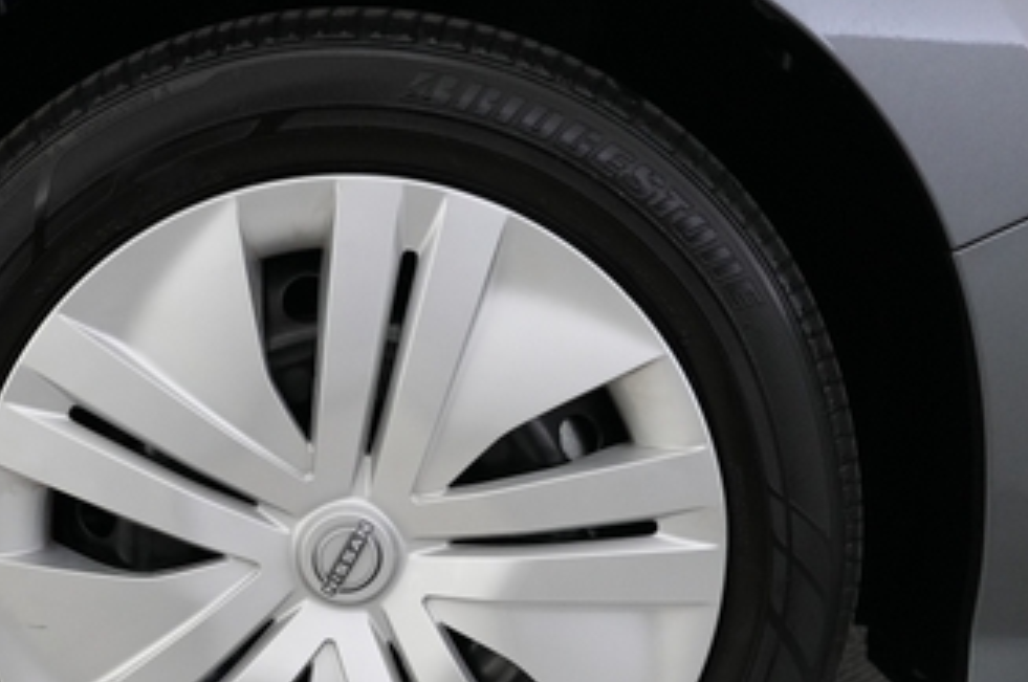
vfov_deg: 26.9
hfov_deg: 40.0
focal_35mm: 49
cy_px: 547
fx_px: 1397
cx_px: 352
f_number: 2.8
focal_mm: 25
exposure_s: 1/160
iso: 4000
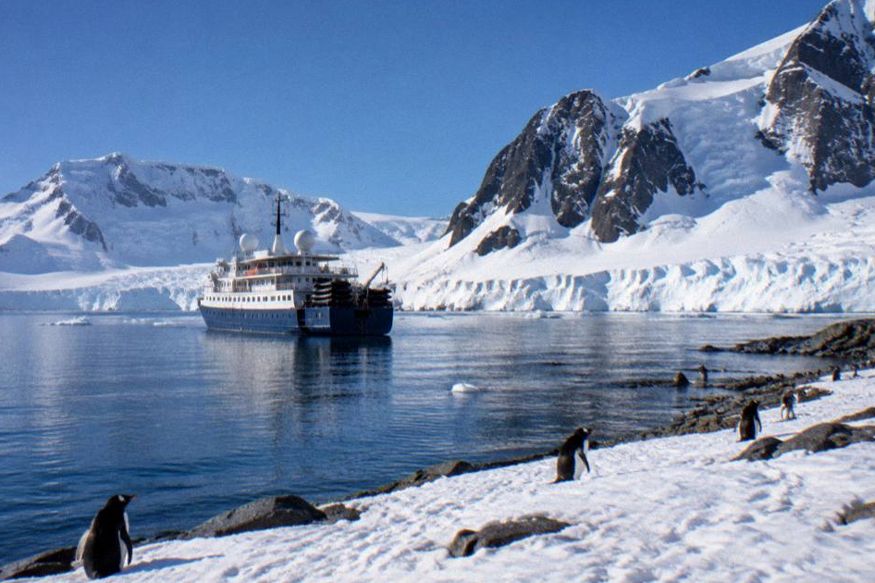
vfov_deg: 12.3
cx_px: 437
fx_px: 2697
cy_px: 300
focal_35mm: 111
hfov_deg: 18.4
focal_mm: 105
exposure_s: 1/1250
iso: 320
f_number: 7.1
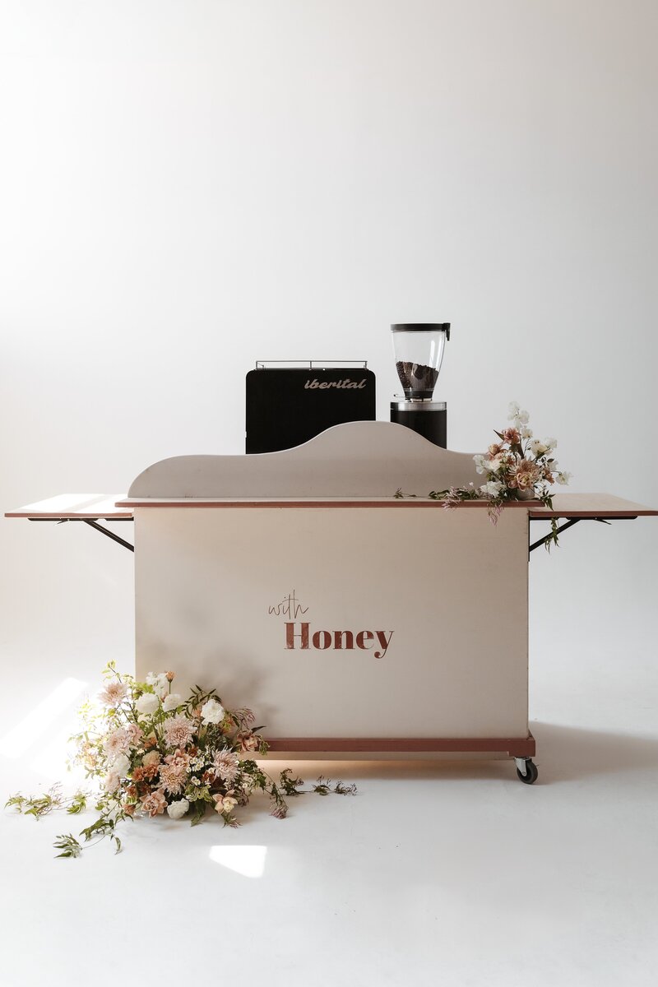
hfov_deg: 37.9
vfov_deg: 54.4
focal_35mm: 35
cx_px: 329
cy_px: 494
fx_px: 960
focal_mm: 35
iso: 250
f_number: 2
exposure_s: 1/1250
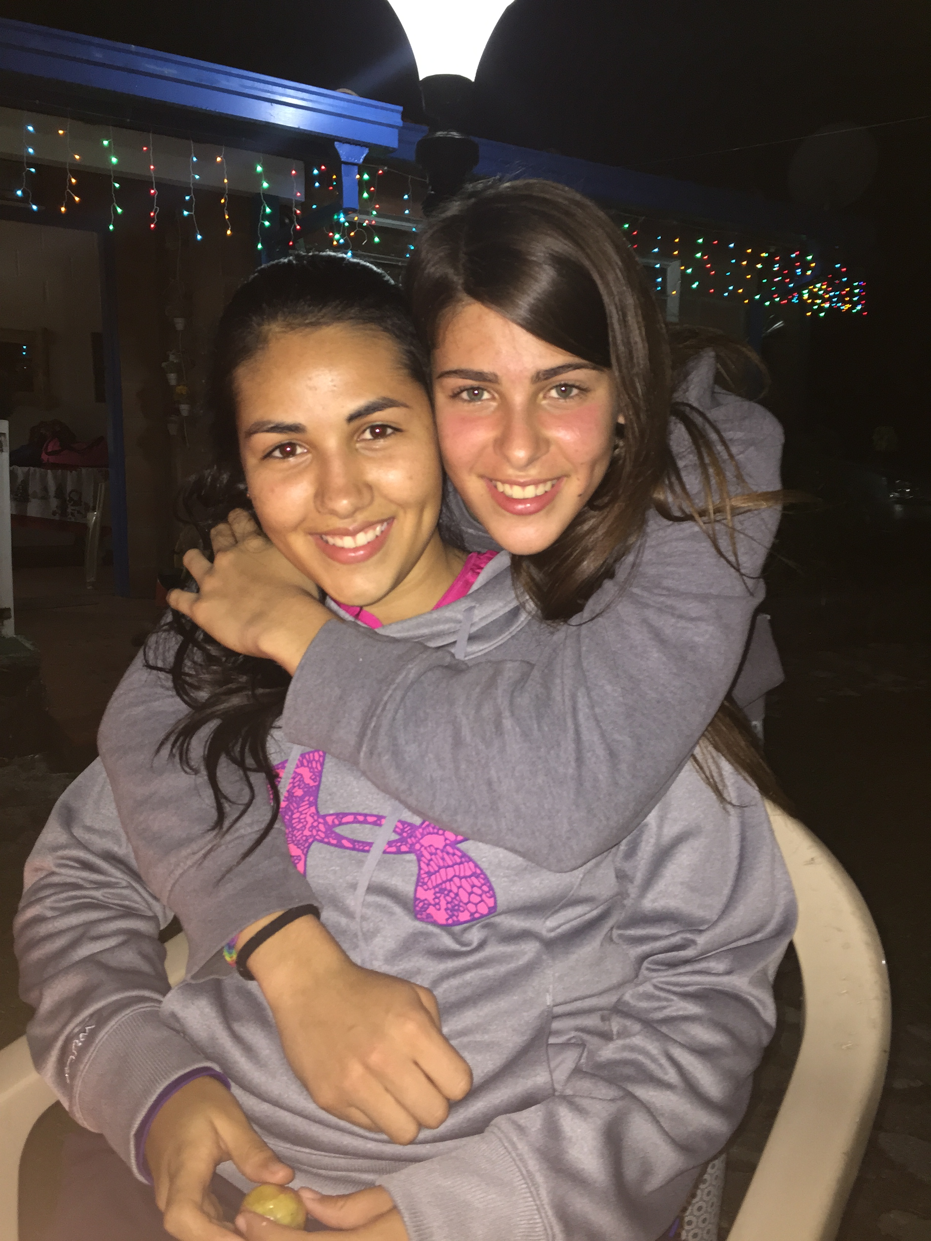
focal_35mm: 29
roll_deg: -0.1
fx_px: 1040
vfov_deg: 61.7
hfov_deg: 48.2
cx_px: 466
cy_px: 620
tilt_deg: -6.6
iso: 80
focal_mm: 4.15
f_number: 2.2
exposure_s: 1/16
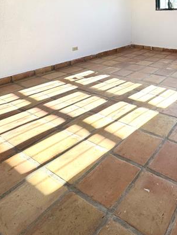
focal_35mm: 27
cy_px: 21
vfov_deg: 56.0
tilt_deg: -2.7
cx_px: 169
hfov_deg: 45.1
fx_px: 184
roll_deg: -0.1
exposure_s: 1/204
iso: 40
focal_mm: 2.22
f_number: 2.2
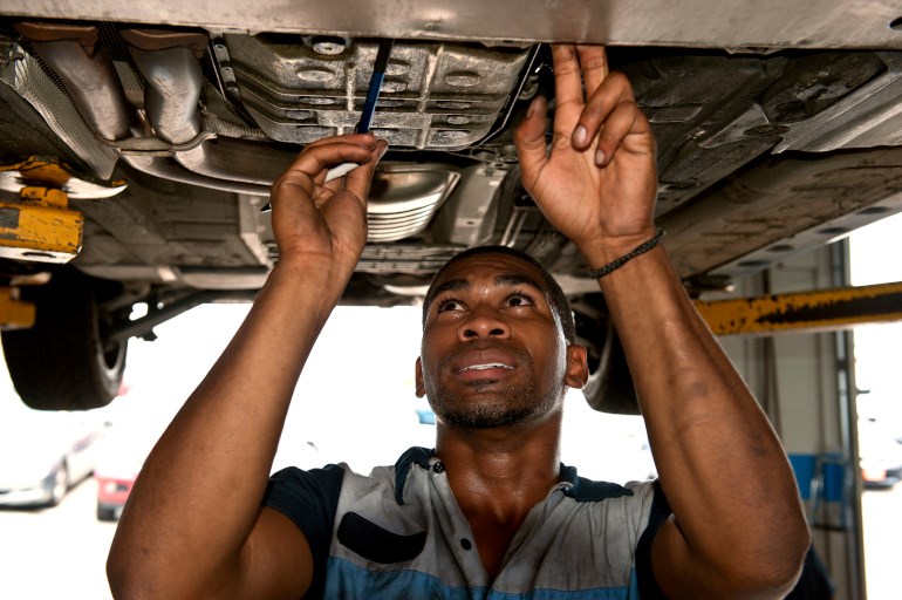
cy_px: 300
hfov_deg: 41.1
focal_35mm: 48
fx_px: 1202
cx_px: 451
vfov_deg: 28.0
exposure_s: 1/250
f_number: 5
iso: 800
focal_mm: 48
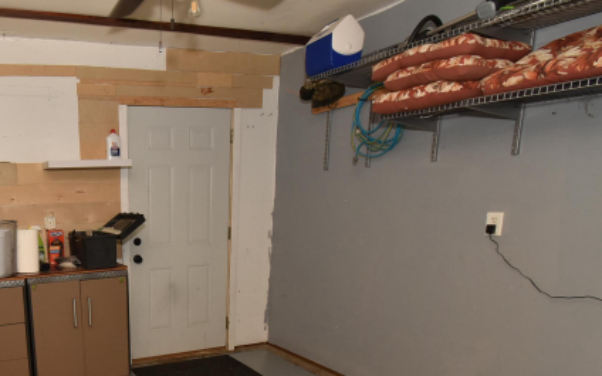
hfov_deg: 61.4
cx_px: 102
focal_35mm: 27
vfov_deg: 44.0
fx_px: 443
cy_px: 297
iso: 400
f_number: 9
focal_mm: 10
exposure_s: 1/100
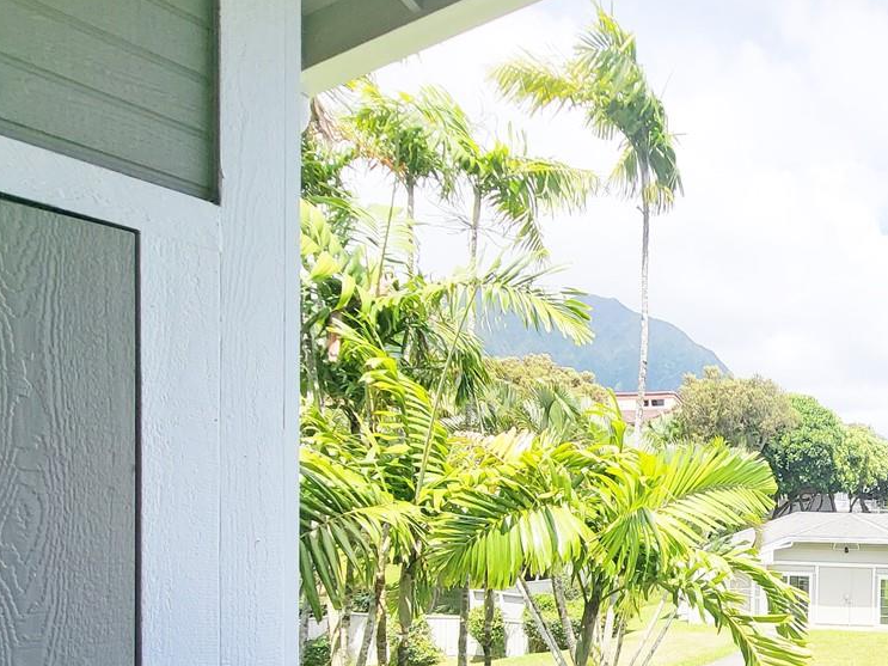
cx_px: 810
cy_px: 561
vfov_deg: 46.3
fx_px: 718
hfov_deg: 54.6
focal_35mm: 28
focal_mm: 1.74
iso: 32
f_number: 2.2
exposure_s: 1/878
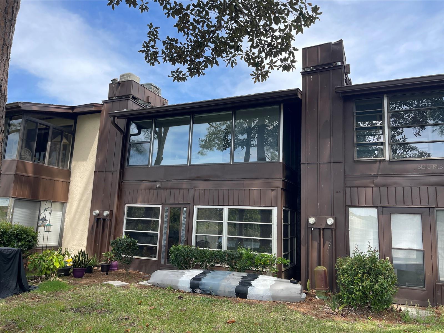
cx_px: 222
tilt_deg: +8.5
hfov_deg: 69.4
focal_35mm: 25
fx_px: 321
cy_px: 166
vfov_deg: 54.9
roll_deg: -2.7
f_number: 1.6
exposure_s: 1/1003
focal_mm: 5.1
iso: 32
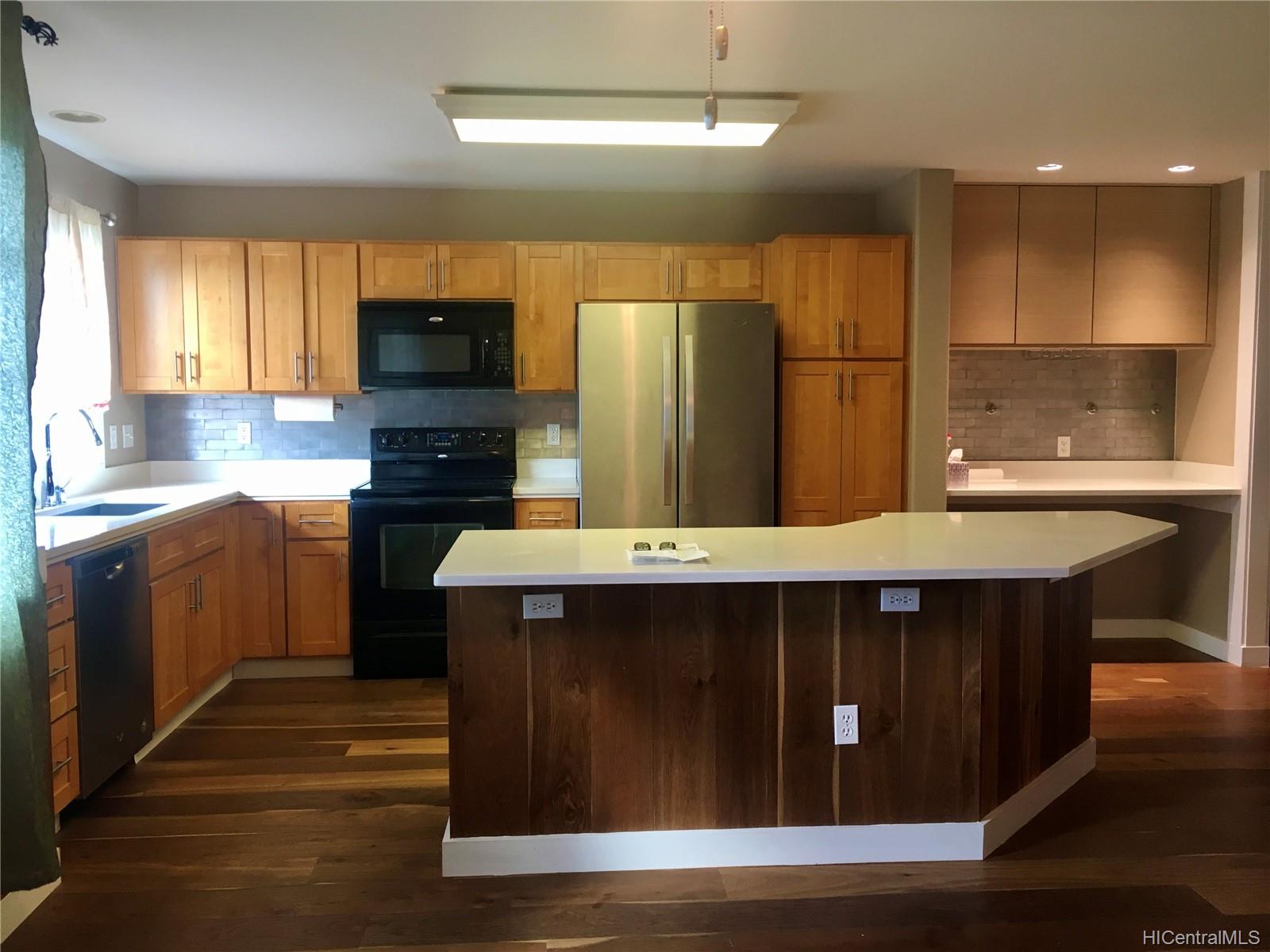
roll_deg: +0.0
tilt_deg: -2.7
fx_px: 1064
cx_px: 635
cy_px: 476
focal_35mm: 29
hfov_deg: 61.7
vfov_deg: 48.2
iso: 80
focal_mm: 4.15
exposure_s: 1/30
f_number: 2.2
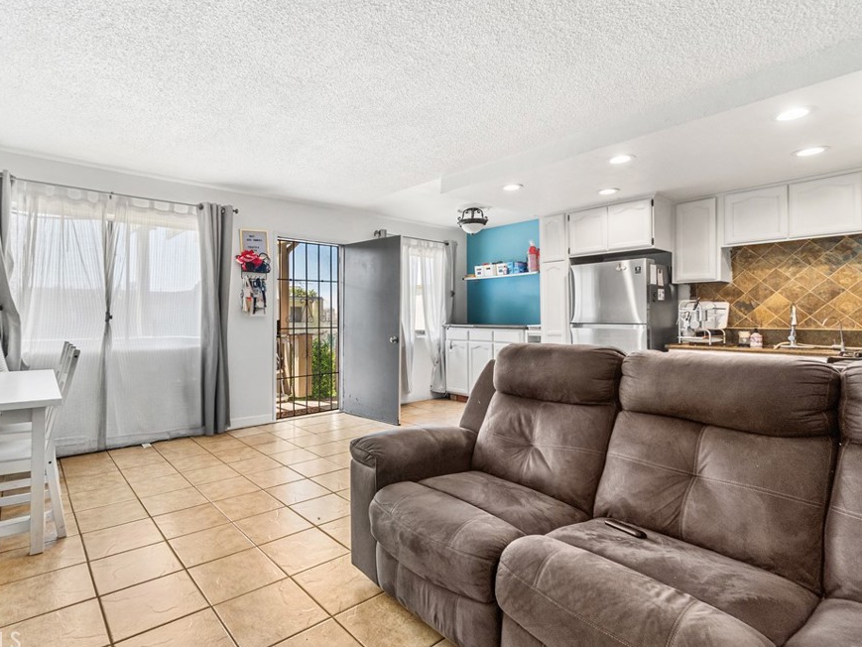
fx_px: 423
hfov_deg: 90.7
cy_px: 316
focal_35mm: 17
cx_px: 385
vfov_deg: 74.7
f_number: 7.1
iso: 320
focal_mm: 10
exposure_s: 1/13
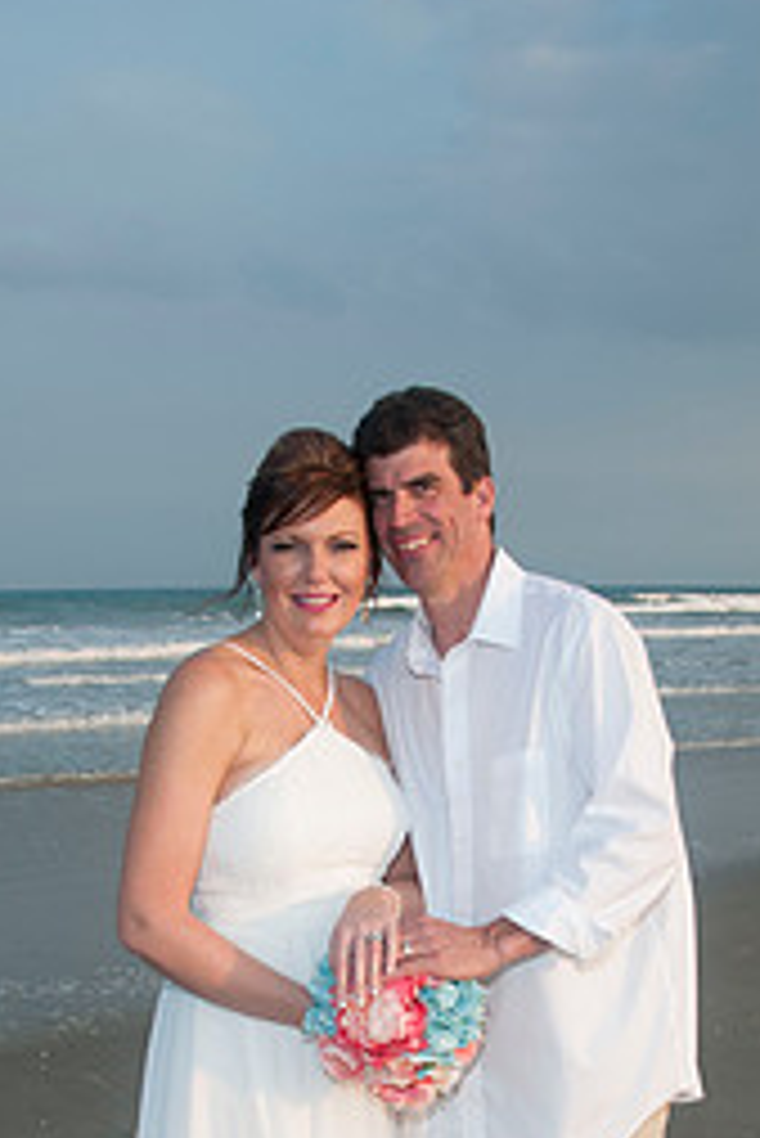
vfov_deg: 39.2
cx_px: 371
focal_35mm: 48
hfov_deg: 28.1
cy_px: 945
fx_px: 1518
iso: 100
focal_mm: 18
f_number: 6.3
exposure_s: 1/250
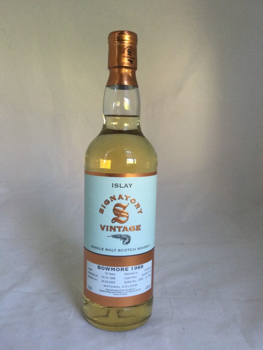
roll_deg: -0.5
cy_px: 175
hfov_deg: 45.5
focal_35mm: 31
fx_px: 314
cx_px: 132
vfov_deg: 58.3
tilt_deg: -7.6
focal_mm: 3.3
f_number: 2.4
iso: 64
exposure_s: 1/33
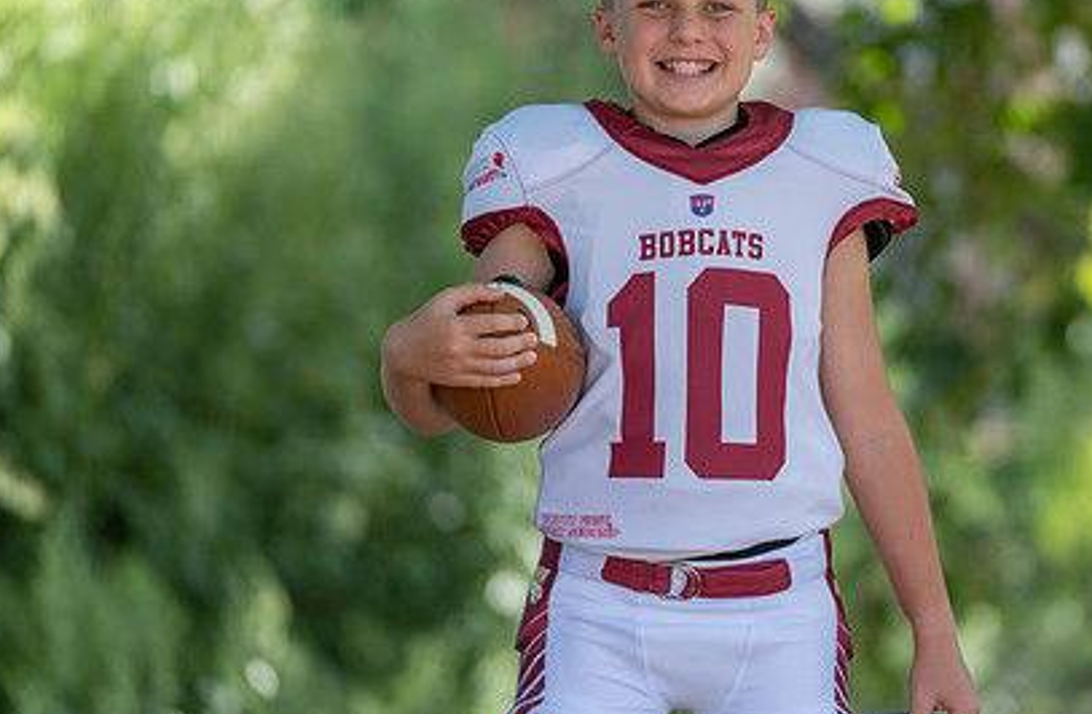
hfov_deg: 9.6
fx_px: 6482
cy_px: 284
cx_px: 778
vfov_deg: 6.3
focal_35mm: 215
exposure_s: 1/320
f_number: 2.8
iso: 160
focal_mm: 142
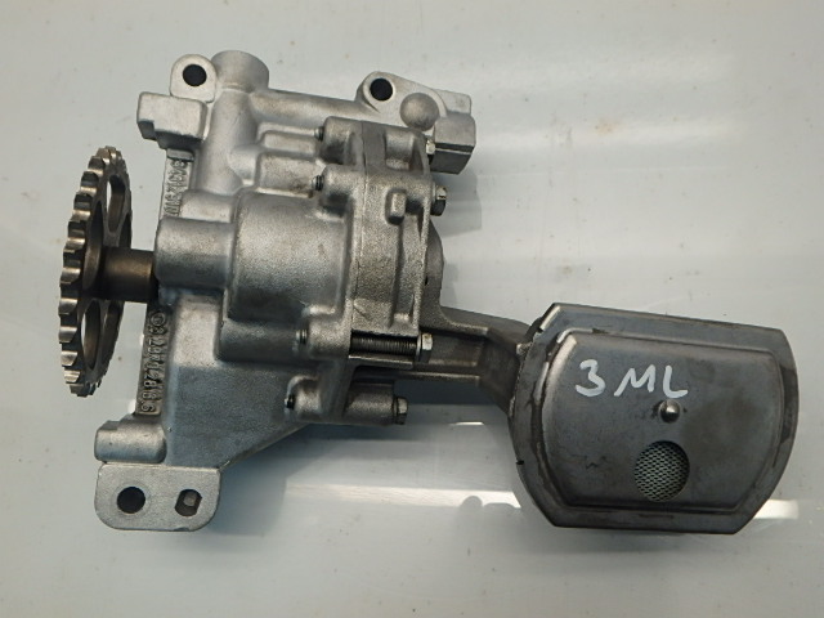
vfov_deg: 48.2
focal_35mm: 29
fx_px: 690
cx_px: 412
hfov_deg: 61.7
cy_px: 309
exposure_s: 1/40
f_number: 4.6
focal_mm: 5.2
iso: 200
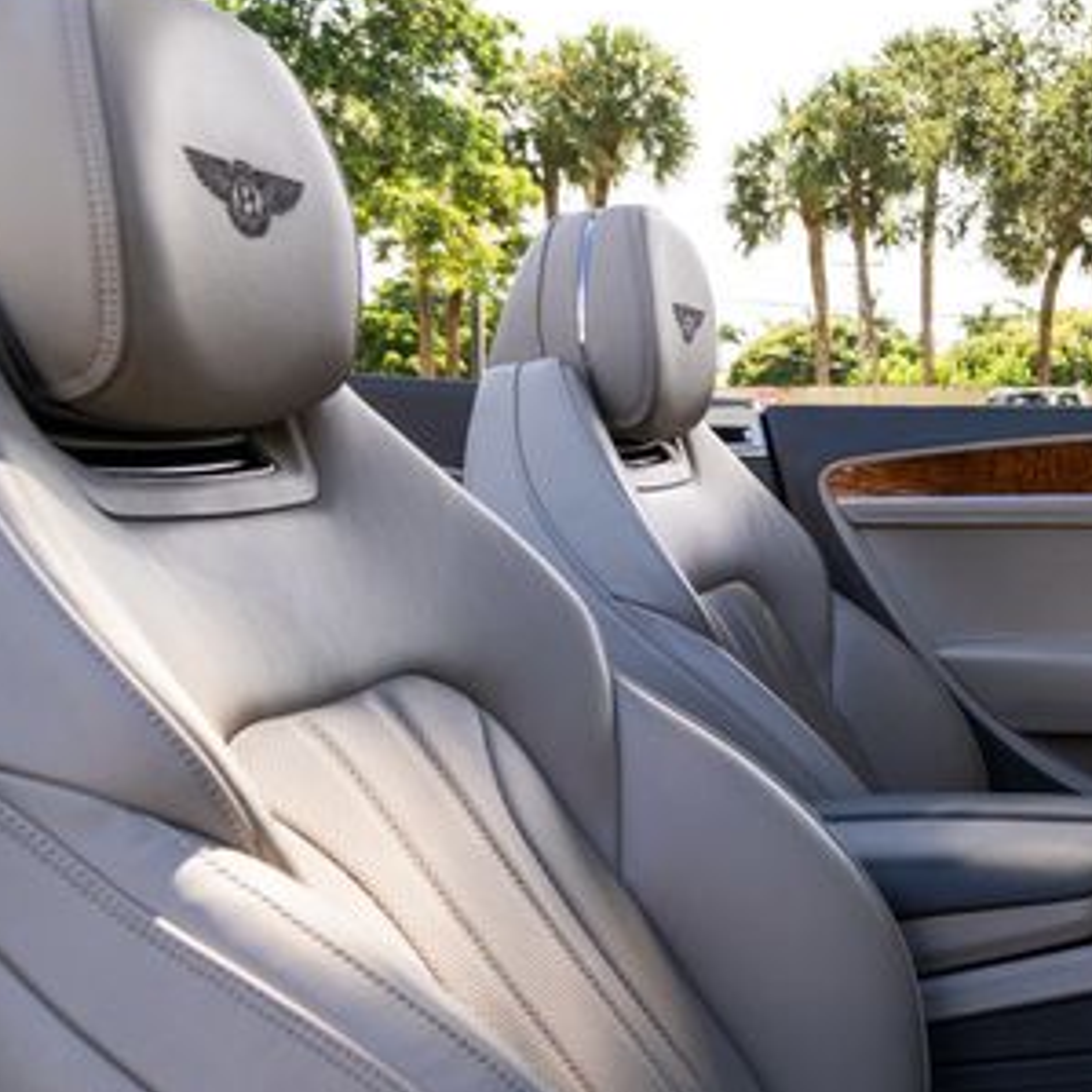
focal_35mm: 48
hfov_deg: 30.8
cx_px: 1256
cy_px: 497
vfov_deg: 35.3
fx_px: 1713
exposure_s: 1/80
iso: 640
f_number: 8
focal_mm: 24
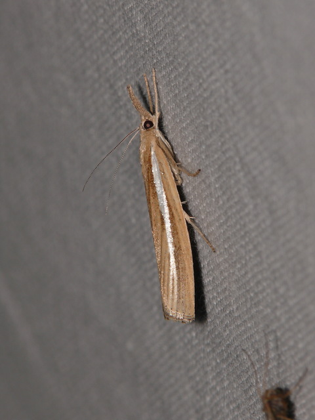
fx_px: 5096
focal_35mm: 420
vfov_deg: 4.7
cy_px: 210
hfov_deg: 3.5
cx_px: 158
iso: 100
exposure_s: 1/640
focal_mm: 88.8
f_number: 11
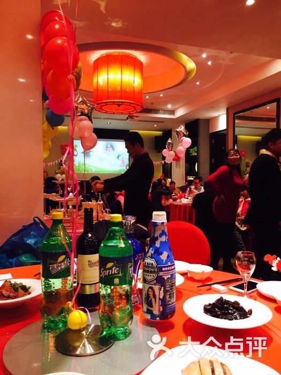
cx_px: 140
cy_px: 188
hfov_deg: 48.2
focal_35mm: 29
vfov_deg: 61.7
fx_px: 314
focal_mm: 4.15
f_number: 2.2
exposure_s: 1/33
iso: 160
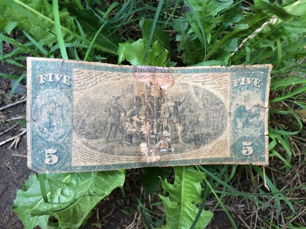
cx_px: 153
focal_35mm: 29
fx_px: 256
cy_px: 114
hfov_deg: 61.7
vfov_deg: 48.2
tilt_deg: -79.1
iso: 64
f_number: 2.2
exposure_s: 1/30
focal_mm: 4.15
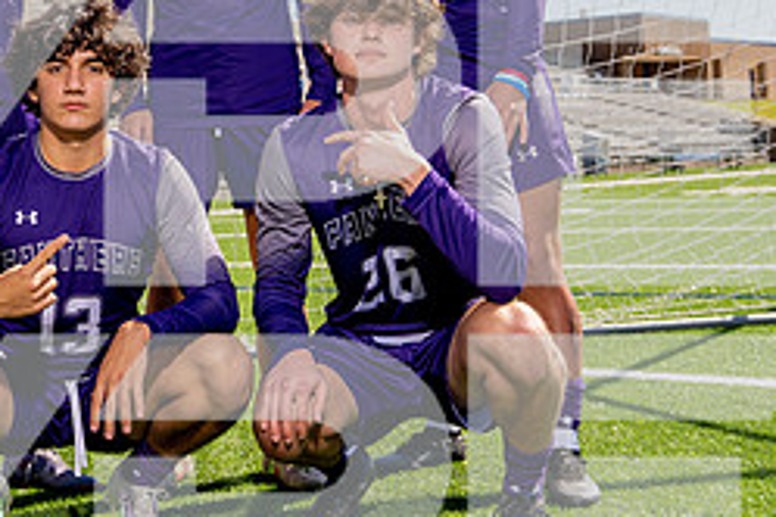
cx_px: 44
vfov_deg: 19.3
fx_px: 1509
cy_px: 123
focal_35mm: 70
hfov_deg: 27.5
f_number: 4
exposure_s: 1/1000
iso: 100
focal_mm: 30
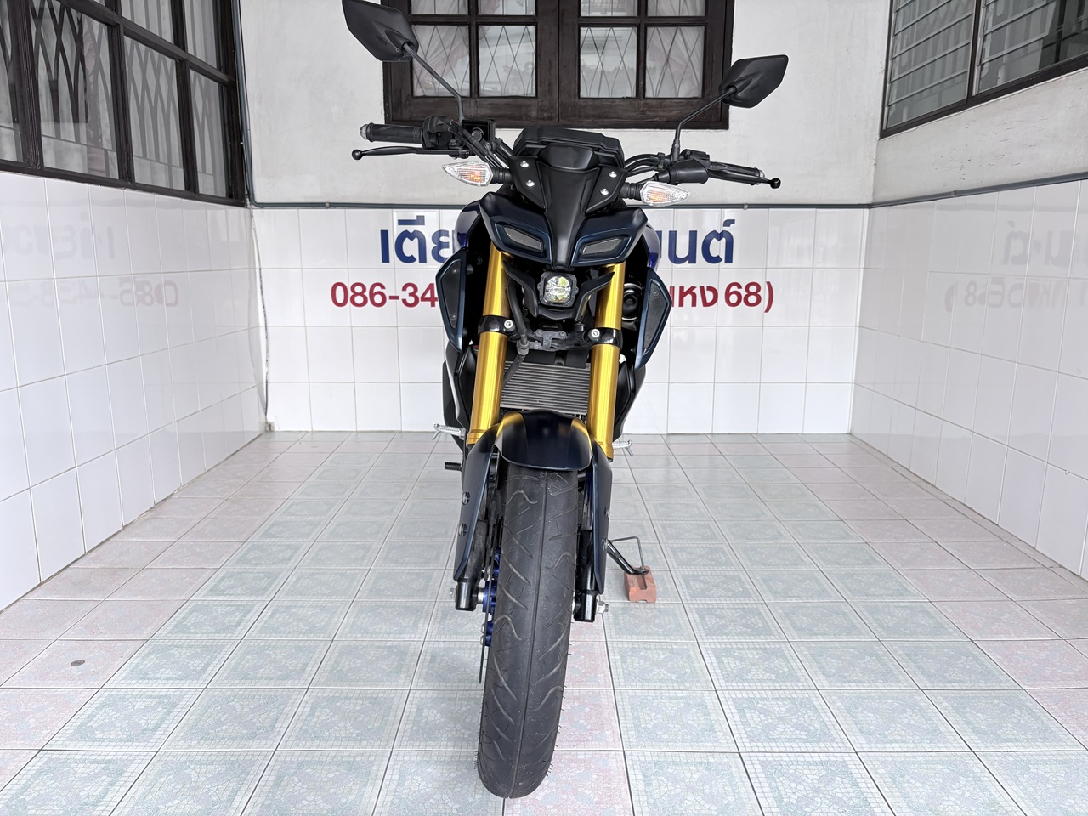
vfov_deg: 53.1
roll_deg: +0.3
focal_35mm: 26
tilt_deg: -11.6
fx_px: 817
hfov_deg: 67.3
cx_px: 544
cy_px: 408
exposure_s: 1/60
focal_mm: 5.96
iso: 125
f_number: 1.6
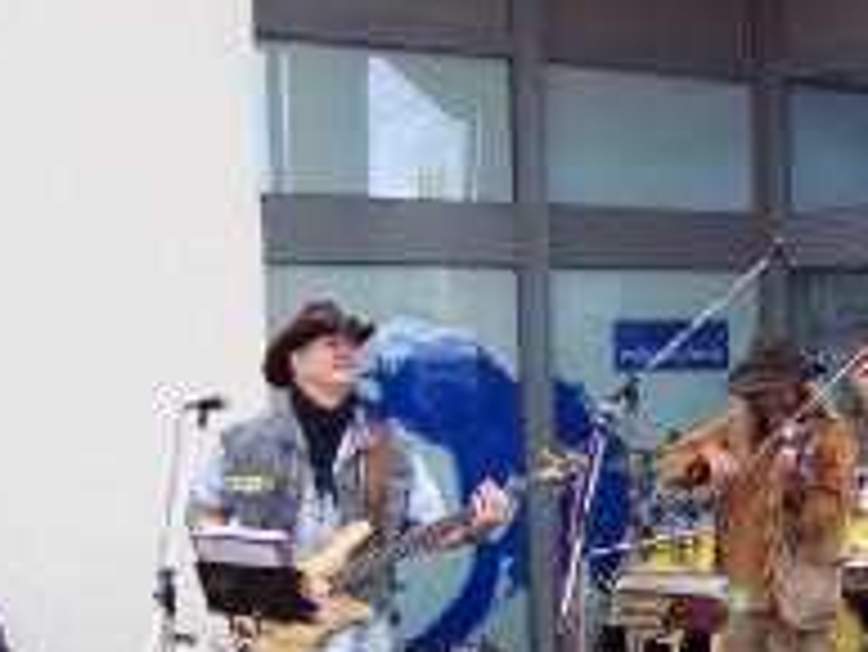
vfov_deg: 14.5
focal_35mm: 101
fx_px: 2534
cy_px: 578
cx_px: 1061
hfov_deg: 18.4
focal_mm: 8
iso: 100
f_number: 3.4
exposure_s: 1/180
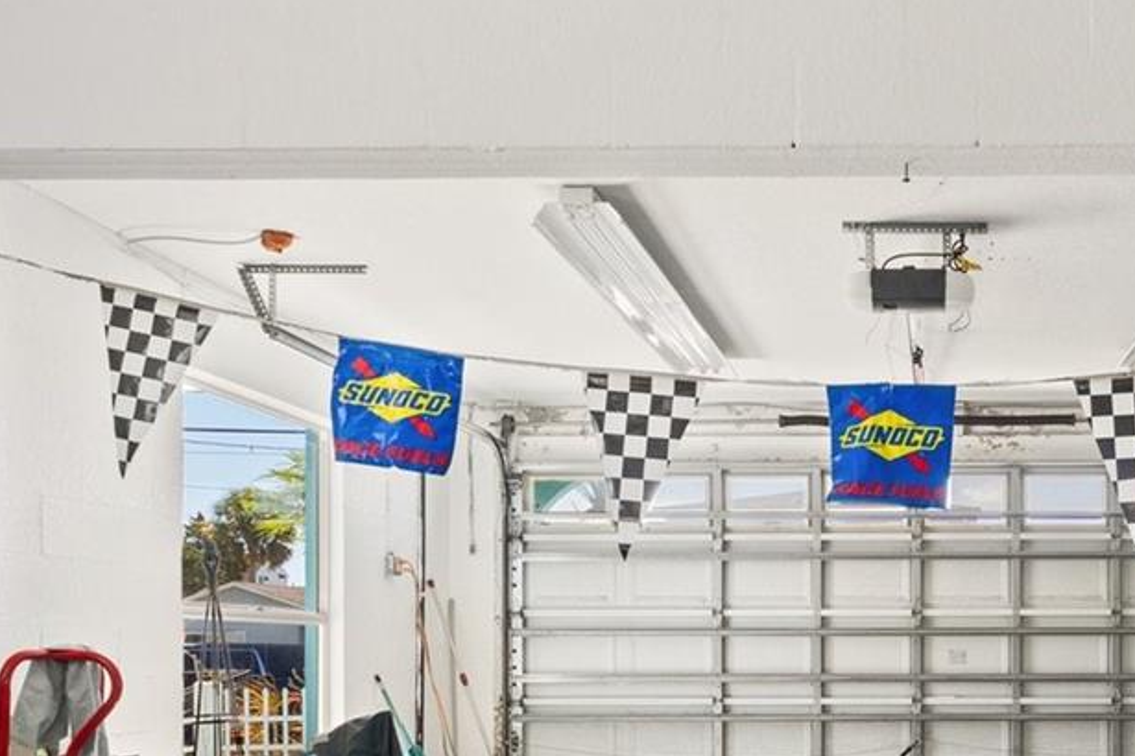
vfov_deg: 33.1
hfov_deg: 46.7
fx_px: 1229
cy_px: 620
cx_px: 925
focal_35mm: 39
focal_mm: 10
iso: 400
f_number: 7.1
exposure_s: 1/13
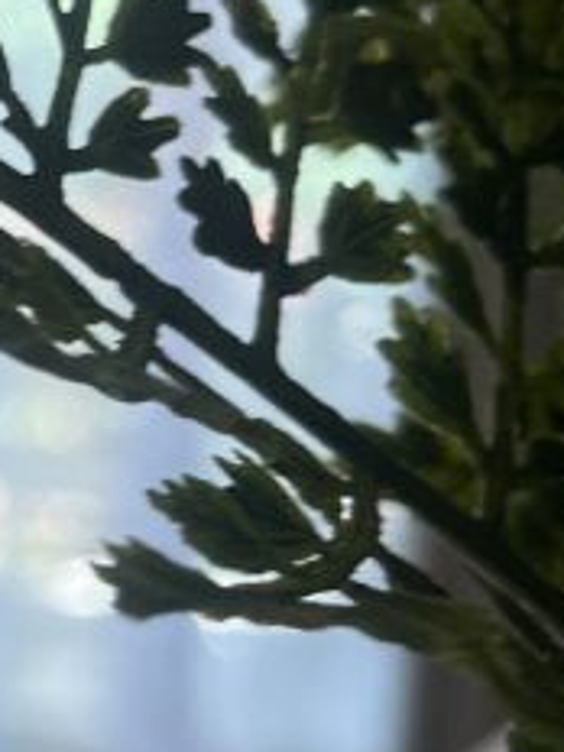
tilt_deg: -6.2
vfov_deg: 17.1
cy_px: 376
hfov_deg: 11.9
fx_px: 2498
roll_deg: -1.2
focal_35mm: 115
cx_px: -425
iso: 80
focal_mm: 5.1
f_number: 1.6
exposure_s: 1/50
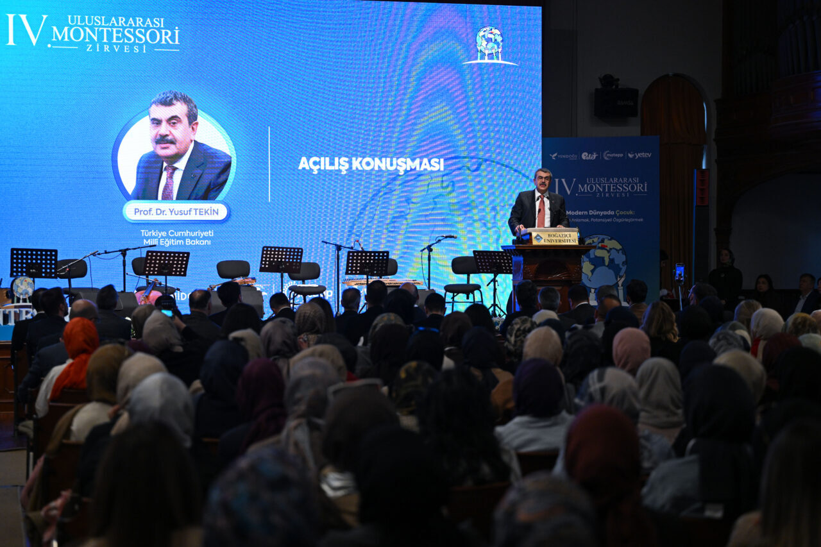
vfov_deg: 19.5
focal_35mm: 70
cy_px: 274
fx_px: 1596
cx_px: 410
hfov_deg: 28.8
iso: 2000
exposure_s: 1/320
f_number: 2.8
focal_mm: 70
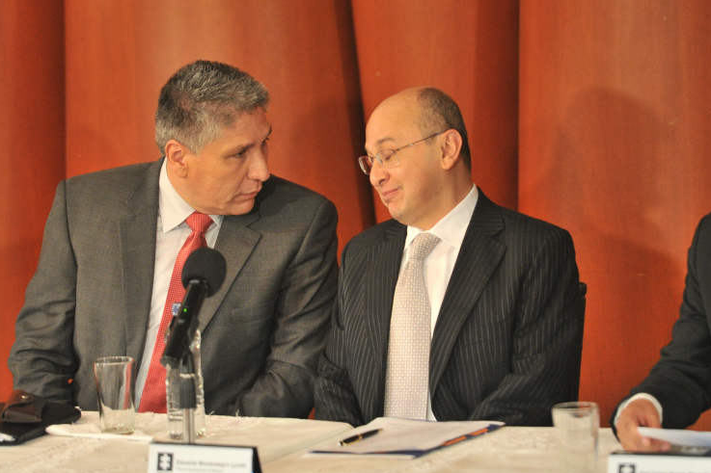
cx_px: 394
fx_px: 5272
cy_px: 222
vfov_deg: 5.1
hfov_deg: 7.7
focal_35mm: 267
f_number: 2.8
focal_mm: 200
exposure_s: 1/160
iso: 4000
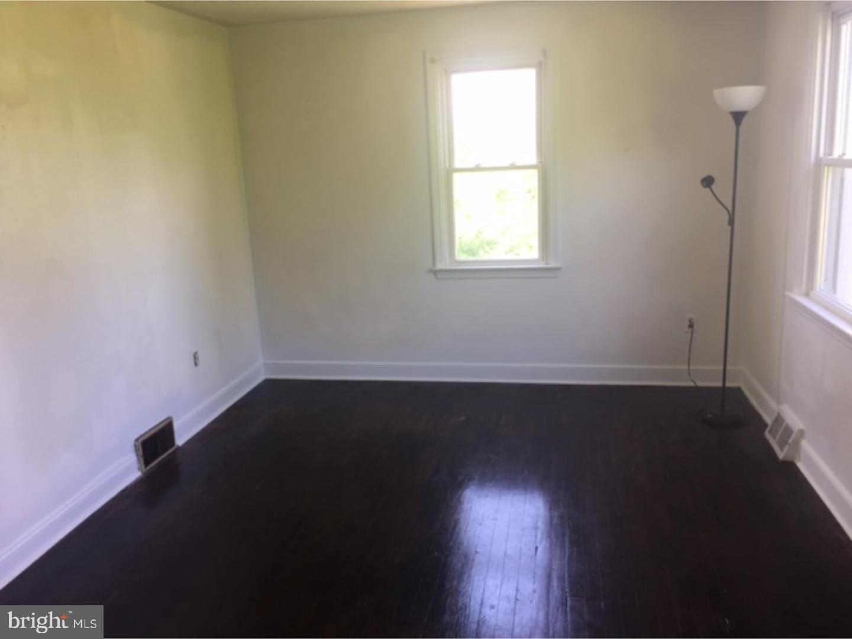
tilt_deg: -12.5
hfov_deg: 61.7
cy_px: 320
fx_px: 714
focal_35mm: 29
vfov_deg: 48.2
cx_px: 426
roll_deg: +2.4
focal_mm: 4.15
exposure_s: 1/40
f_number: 2.2
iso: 40
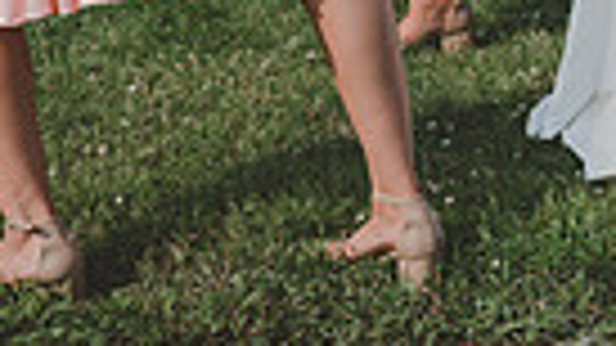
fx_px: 2531
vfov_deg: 7.5
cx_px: 998
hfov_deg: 12.9
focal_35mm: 155
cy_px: -378
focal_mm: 34
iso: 100
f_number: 7.1
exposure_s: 1/400
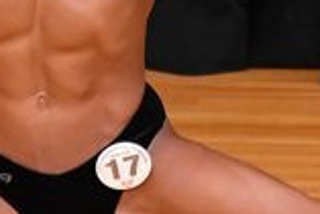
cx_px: 148
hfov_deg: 0.9
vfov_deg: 0.6
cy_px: 8
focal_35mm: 2220
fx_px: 19751
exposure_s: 1/400
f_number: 5.6
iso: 4000
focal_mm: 300
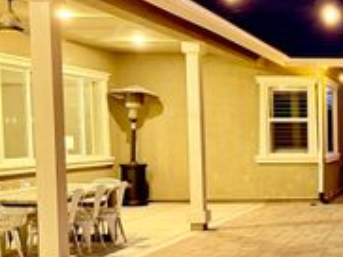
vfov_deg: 22.1
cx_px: 432
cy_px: 179
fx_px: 653
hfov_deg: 25.7
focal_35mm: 66
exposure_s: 1/30
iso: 1000
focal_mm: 6.76
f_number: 1.78
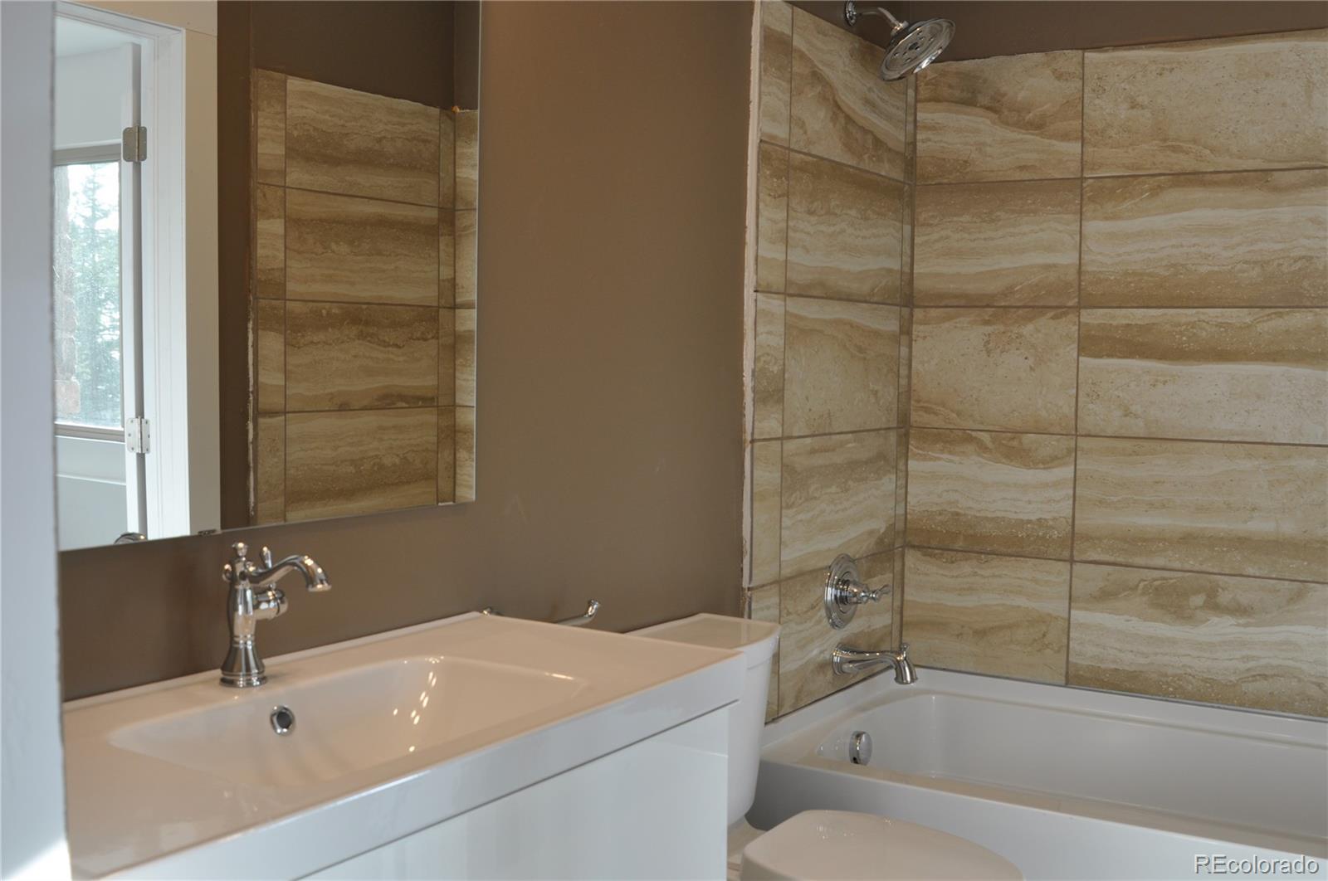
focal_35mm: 36
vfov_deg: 36.8
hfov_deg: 53.2
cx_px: 664
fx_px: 1326
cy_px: 440
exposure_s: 1/30
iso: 250
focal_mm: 24
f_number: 5.6
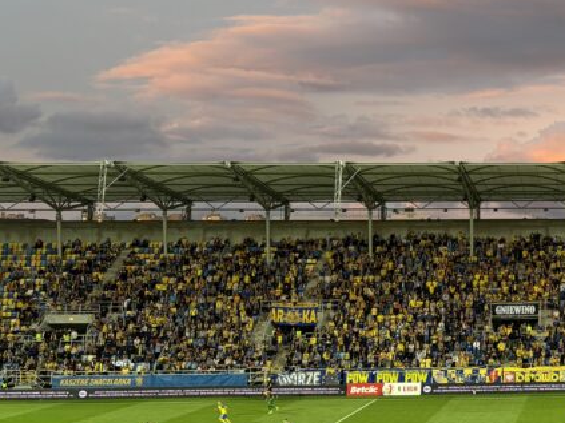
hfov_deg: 27.7
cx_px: 640
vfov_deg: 23.1
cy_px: 123
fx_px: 1028
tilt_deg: +8.1
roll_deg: +0.4
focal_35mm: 63
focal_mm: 5.96
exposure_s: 1/100
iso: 50
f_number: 1.6
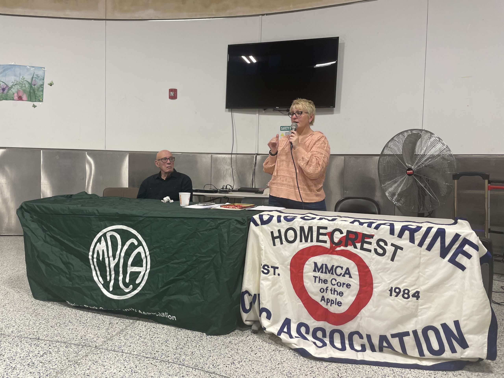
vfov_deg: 53.1
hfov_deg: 67.3
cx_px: 252
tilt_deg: -2.1
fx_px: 379
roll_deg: -1.2
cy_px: 189
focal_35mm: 26
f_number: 1.6
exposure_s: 1/120
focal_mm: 4.2
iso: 125
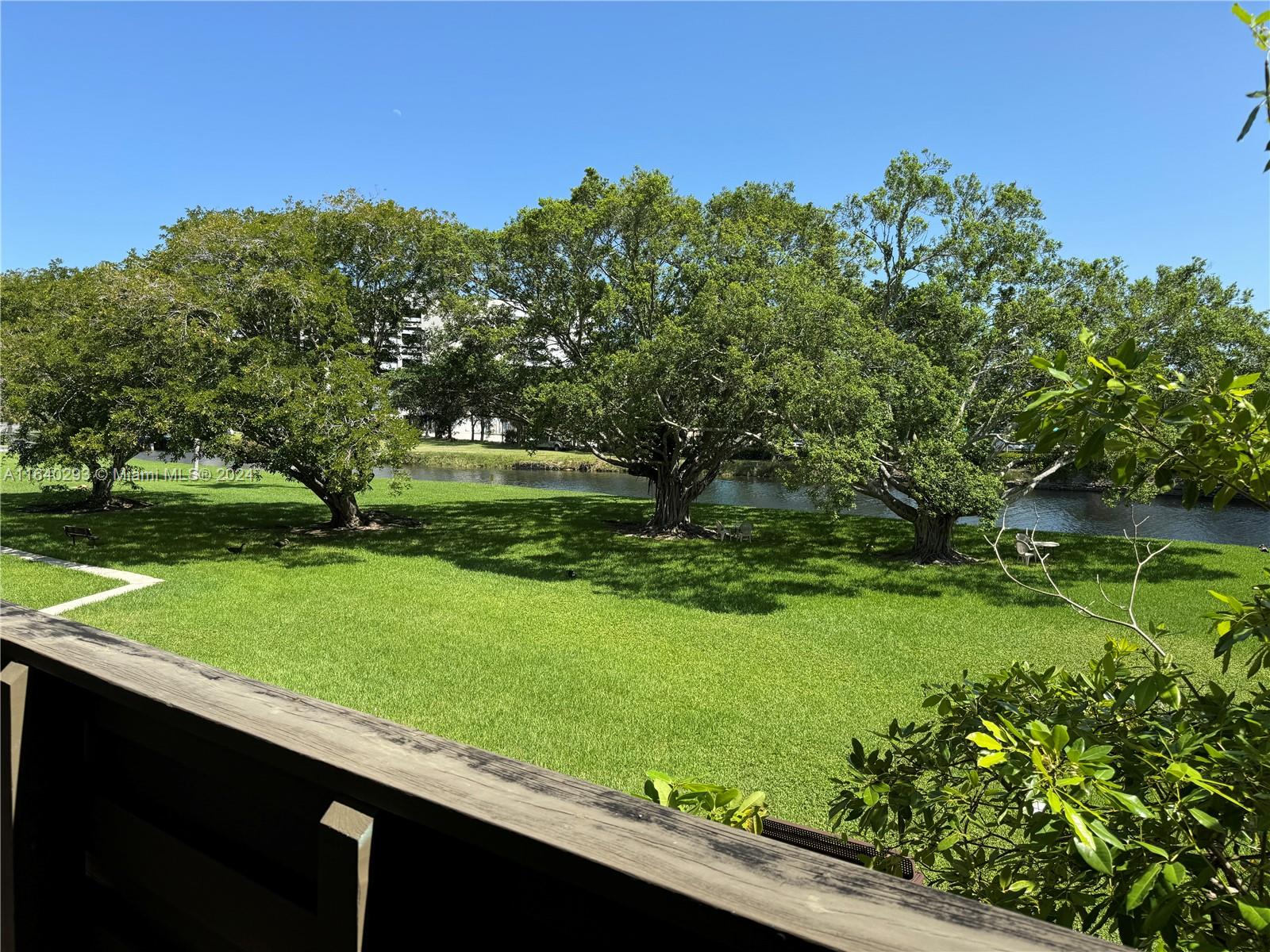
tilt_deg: -4.0
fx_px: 881
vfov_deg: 56.8
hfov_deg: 71.6
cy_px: 476
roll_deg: -0.2
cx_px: 635
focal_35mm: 24
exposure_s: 1/2604
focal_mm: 6.76
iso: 80
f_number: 1.78
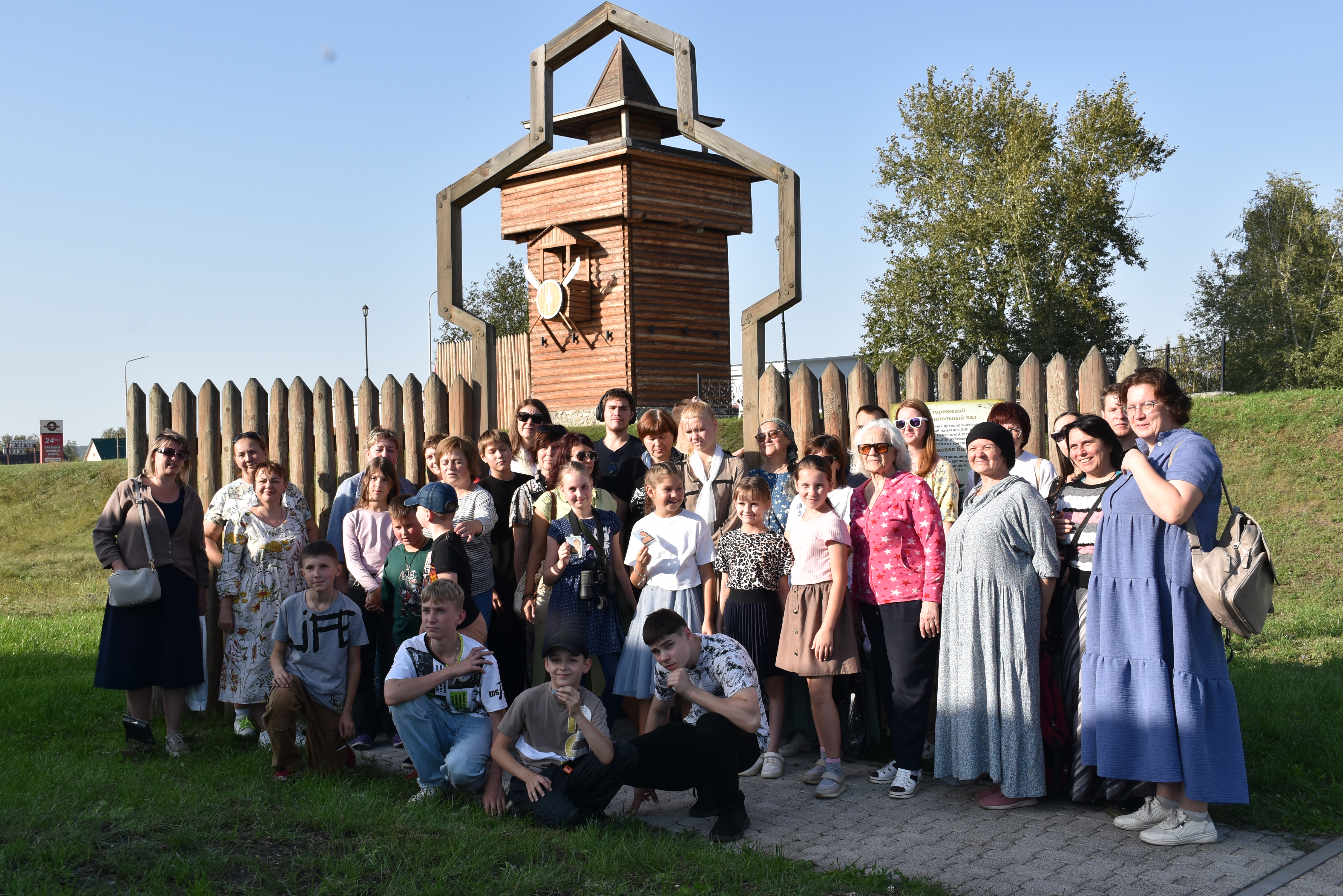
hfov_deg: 53.1
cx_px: 672
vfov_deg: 36.9
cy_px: 448
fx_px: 1343
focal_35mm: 36
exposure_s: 1/320
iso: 200
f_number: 9
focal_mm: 24
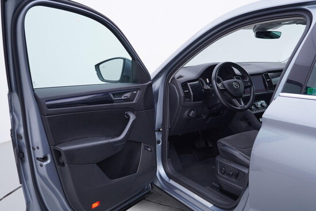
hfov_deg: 53.1
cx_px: 158
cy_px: 106
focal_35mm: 36
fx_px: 316
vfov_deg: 36.9
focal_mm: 24
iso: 125
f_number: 3.5
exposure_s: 1/60
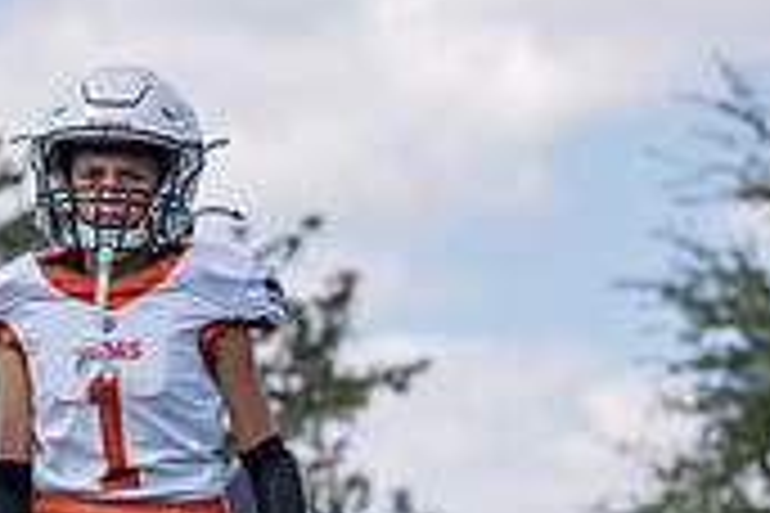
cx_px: 59
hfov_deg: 7.6
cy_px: 536
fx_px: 5753
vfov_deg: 5.1
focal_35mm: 269
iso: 100
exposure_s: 1/1000
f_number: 2.8
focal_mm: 74
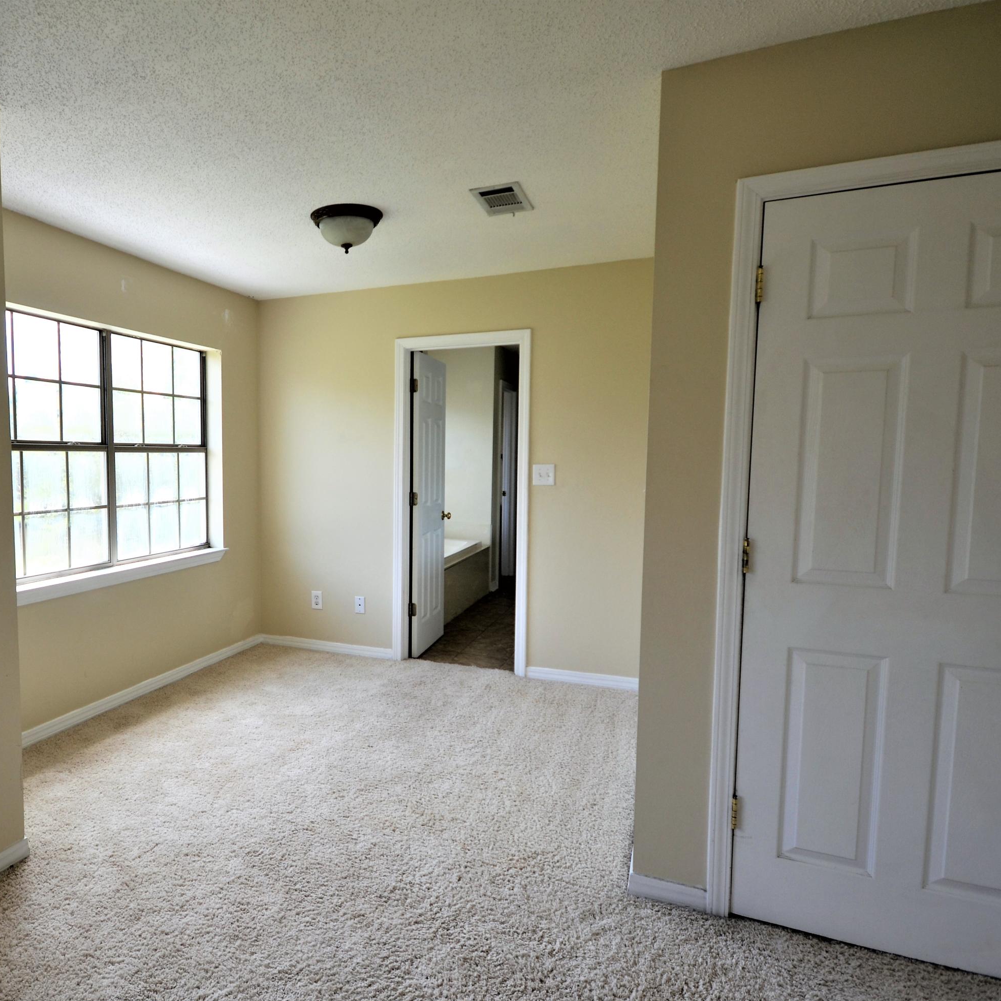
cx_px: 326
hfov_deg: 66.8
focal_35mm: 22
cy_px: 506
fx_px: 730
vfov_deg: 68.8
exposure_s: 1/125
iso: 160
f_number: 5.6
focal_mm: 11.5
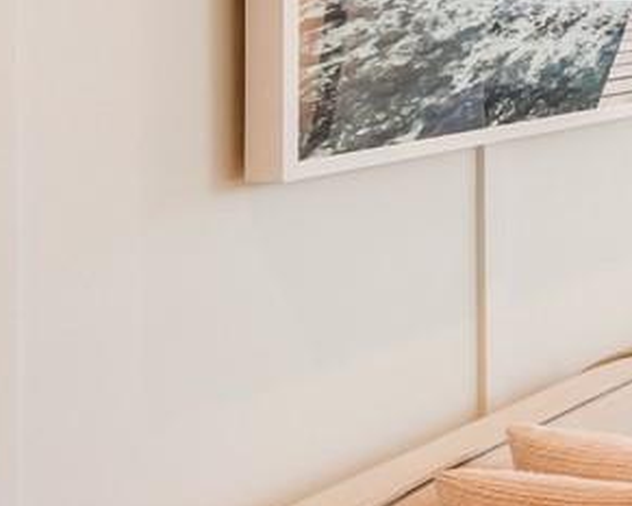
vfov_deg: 19.5
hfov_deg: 14.4
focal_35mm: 75
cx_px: 1571
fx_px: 1403
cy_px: -59
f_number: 9
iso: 400
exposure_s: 1/50
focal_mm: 7
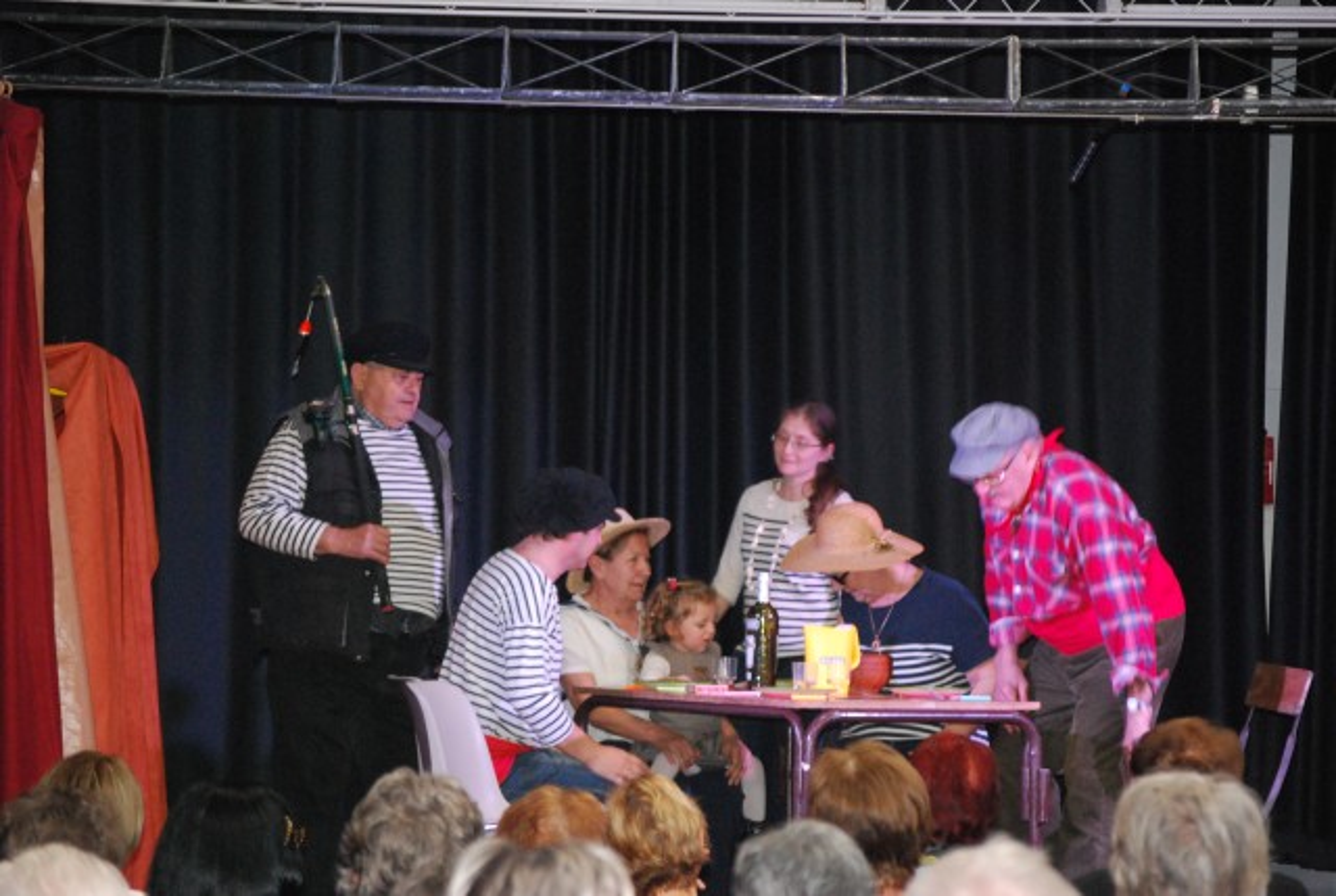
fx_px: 4739
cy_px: 448
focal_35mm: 128
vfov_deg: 10.8
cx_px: 668
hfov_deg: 16.0
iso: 1600
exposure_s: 1/60
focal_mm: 85
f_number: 4.5
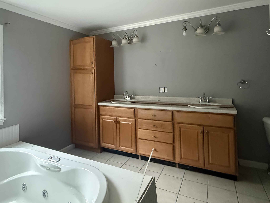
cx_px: 135
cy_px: 72
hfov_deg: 79.0
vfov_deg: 62.3
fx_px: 164
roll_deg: +1.9
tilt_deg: +2.3
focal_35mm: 21
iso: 1000
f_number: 2.2
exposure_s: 1/60
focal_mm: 2.22
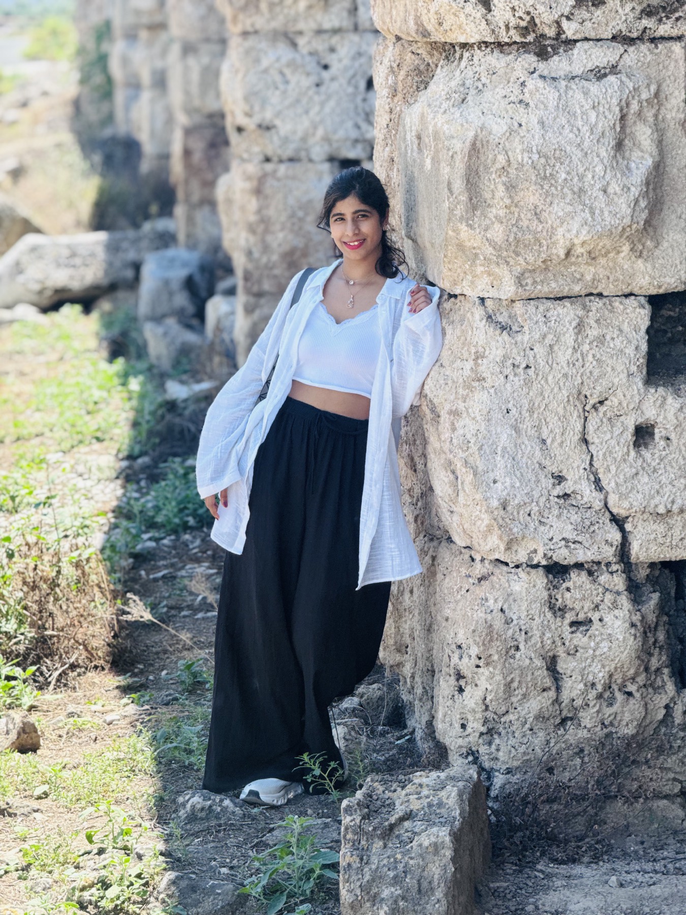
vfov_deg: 16.4
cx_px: 343
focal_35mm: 120
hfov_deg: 12.3
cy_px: 458
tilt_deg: -7.5
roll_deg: -0.3
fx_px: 3171
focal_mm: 15.66
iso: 50
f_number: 2.8
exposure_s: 1/490
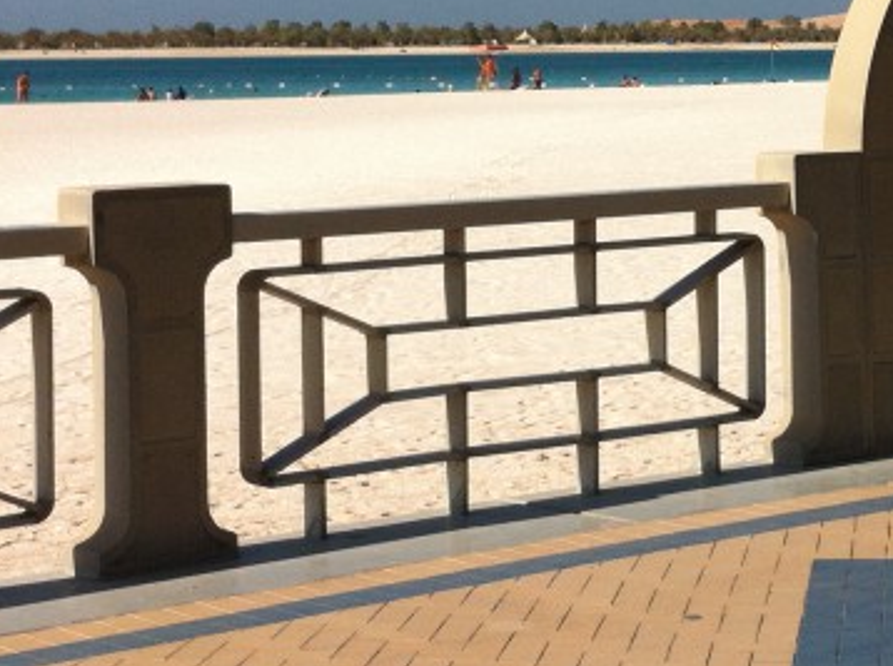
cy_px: 130
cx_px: 634
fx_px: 2575
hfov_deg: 19.6
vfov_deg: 14.7
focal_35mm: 100
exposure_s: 1/3016
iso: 80
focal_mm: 3.85
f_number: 2.8
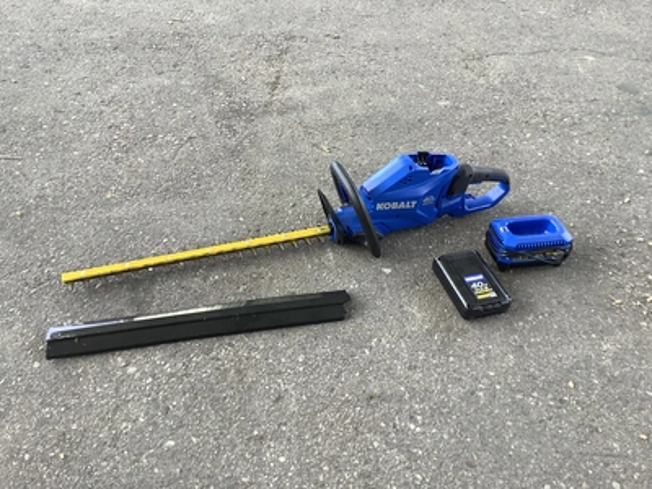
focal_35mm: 31
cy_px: 244
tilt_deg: -42.3
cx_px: 326
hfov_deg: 58.4
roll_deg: -7.7
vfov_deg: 45.4
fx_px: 584
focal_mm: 3.3
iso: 40
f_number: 2.4
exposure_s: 1/120
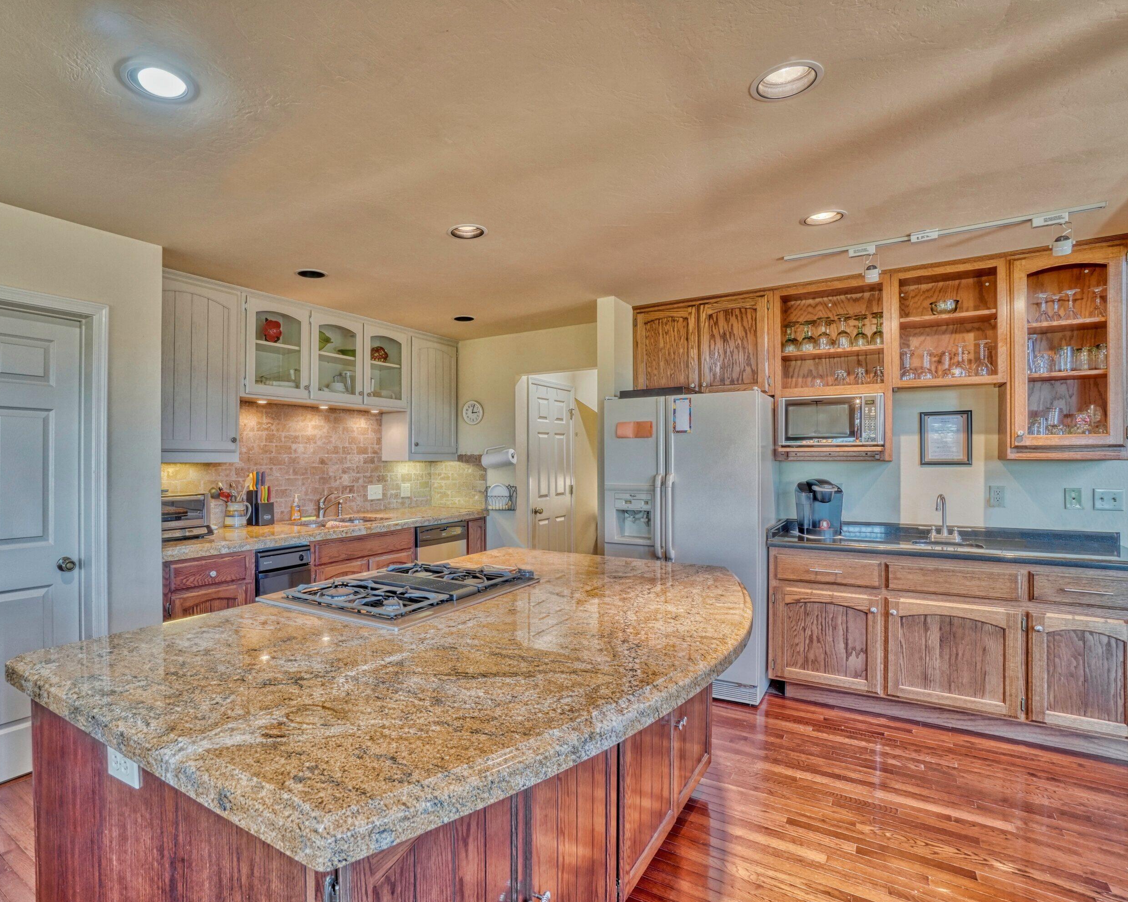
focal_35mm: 17
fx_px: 568
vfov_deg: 77.0
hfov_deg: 89.1
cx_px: 485
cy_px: 453
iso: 400
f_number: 8
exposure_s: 1/50
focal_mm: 10
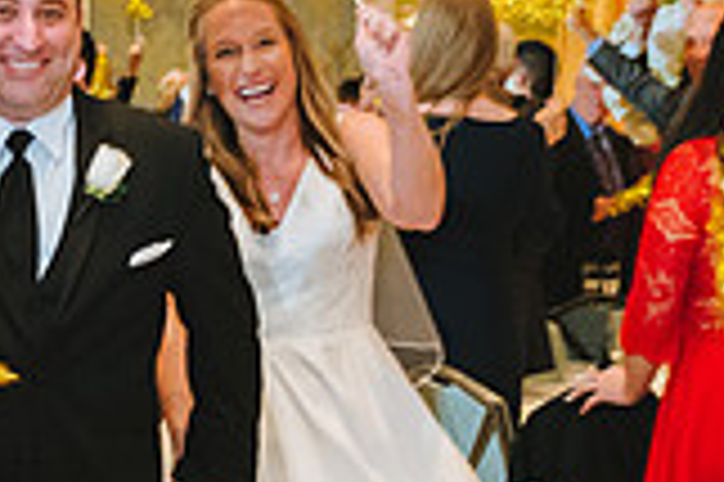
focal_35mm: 117
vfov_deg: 11.7
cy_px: 324
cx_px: 315
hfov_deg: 17.5
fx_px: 2351
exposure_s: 1/125
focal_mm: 28
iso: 3200
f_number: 2.8
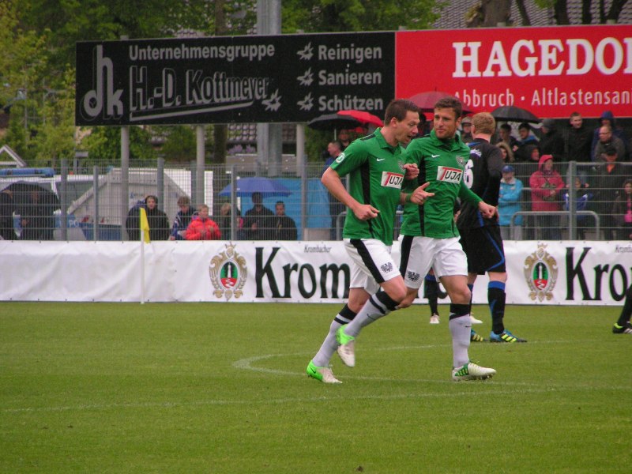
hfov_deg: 5.2
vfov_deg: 3.9
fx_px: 6938
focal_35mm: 380
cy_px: 237
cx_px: 316
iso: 200
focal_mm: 58
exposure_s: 1/400
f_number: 3.5
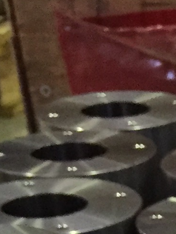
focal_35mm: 193
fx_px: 1307
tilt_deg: -38.7
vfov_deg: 8.2
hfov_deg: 7.2
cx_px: 438
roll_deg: +1.0
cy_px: 768
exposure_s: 1/33
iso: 320
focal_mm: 4.15
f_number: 2.2
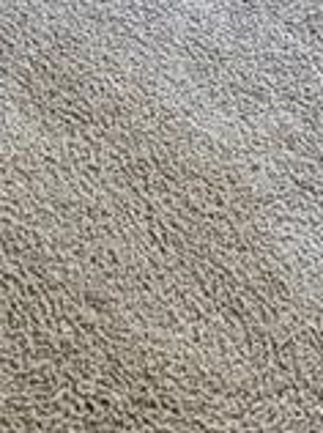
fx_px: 2470
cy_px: -967
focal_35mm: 198
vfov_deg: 8.2
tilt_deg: -8.3
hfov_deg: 7.3
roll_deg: -2.2
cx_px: -222
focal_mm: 5.96
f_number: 1.6
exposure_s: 1/60
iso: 250
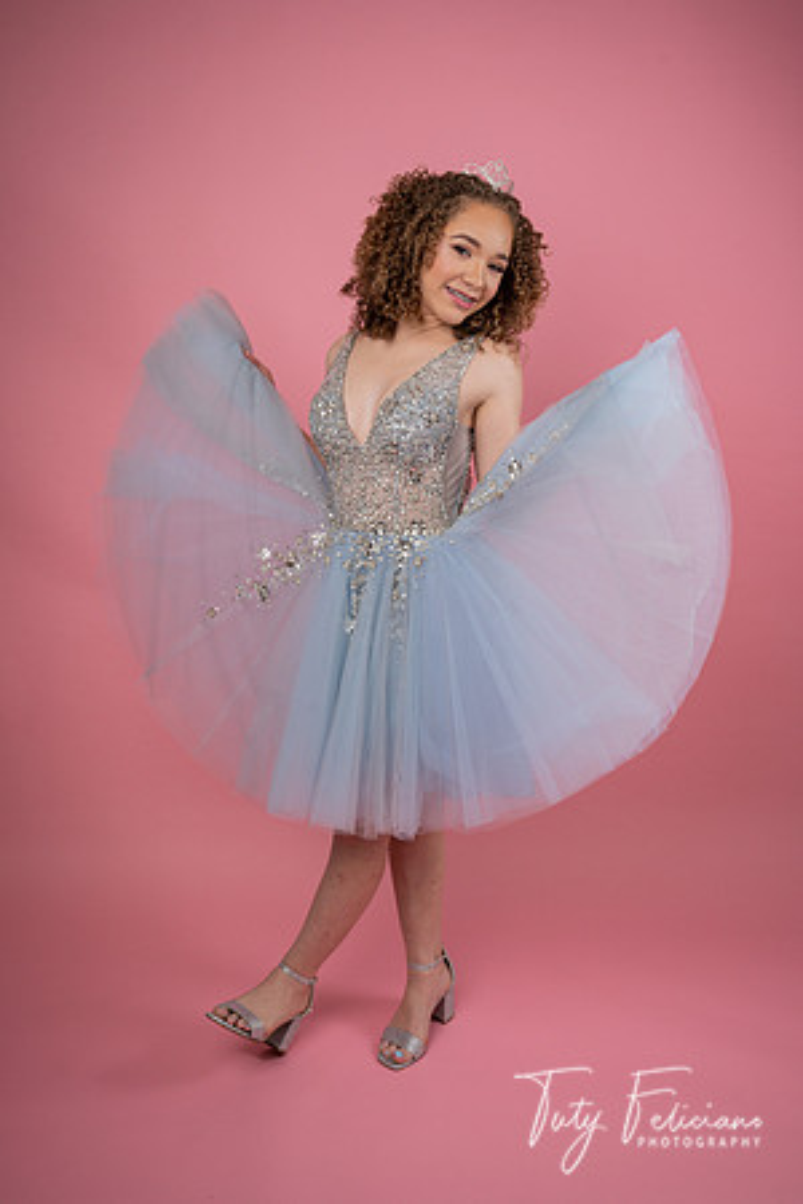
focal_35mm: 37
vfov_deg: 51.9
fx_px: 1238
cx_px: 402
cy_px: 602
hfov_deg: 35.9
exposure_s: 1/200
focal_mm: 37
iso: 200
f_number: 7.1
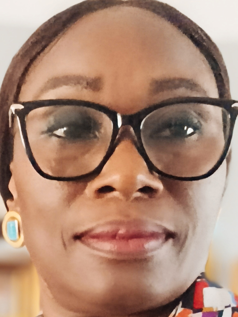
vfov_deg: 67.3
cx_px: 119
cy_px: 158
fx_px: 238
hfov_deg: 53.1
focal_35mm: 26
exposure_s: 1/16.7
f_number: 2.2
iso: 1691
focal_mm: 2.23
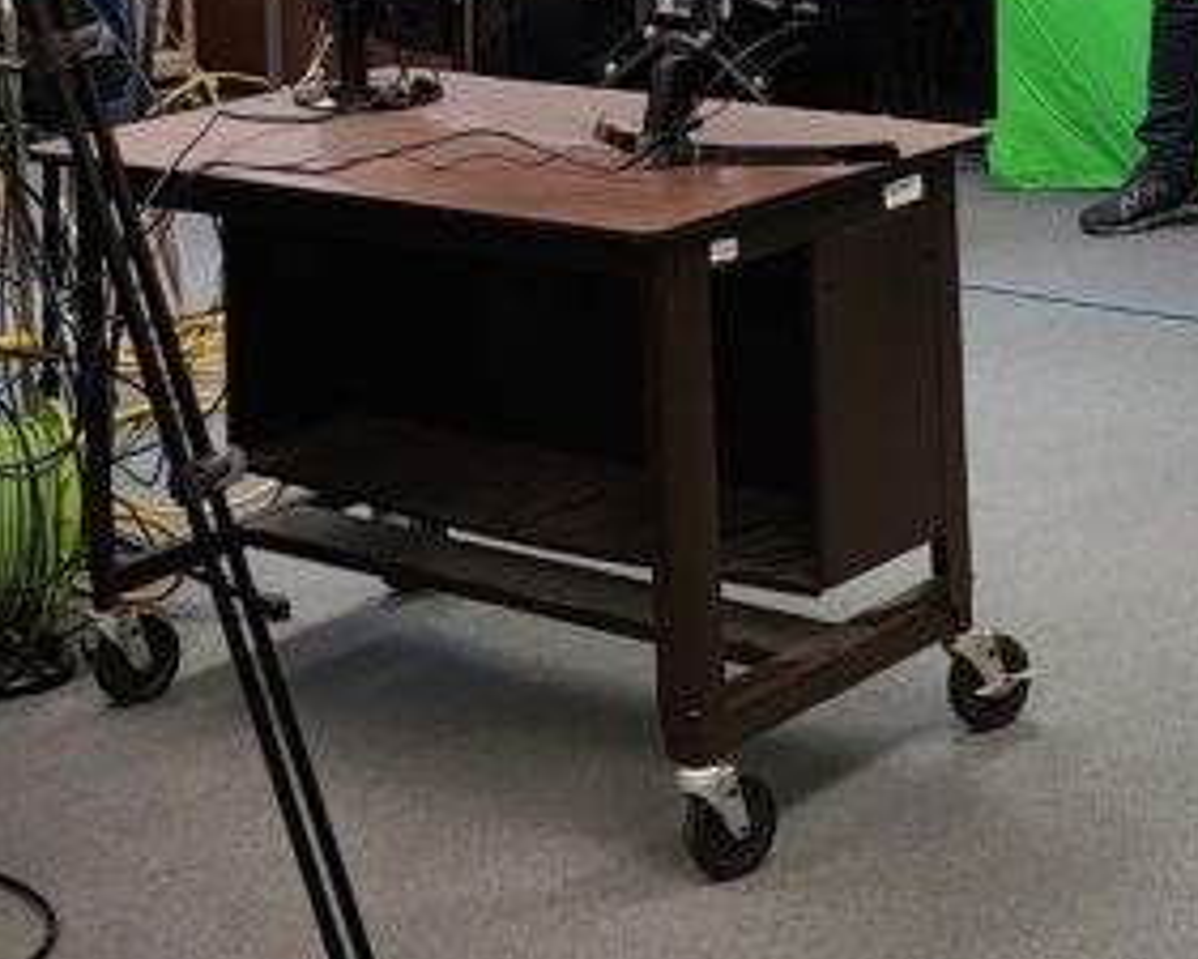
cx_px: 742
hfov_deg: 21.4
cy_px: -337
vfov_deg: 16.2
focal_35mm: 89
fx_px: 3157
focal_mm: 7
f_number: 1.8
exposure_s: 1/59
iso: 100
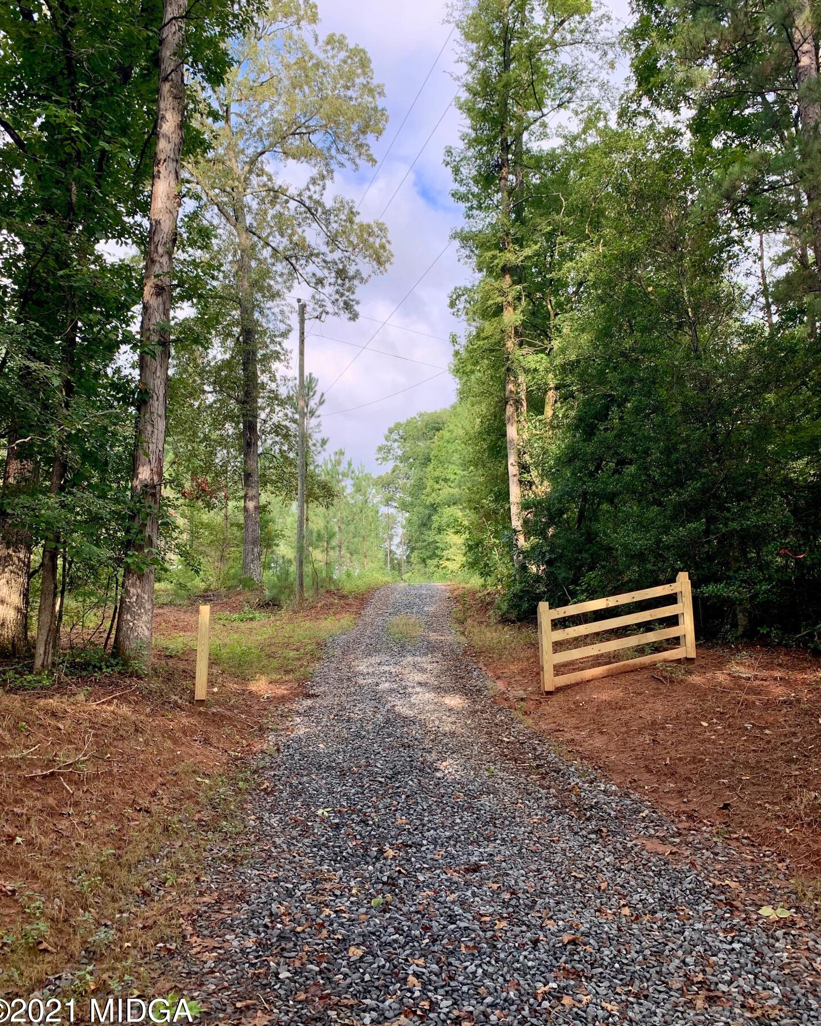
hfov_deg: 51.5
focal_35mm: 28
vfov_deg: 62.2
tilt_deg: +12.9
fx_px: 851
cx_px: 408
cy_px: 497
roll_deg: +0.9
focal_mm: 4.25
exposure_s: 1/310
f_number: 1.8
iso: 25
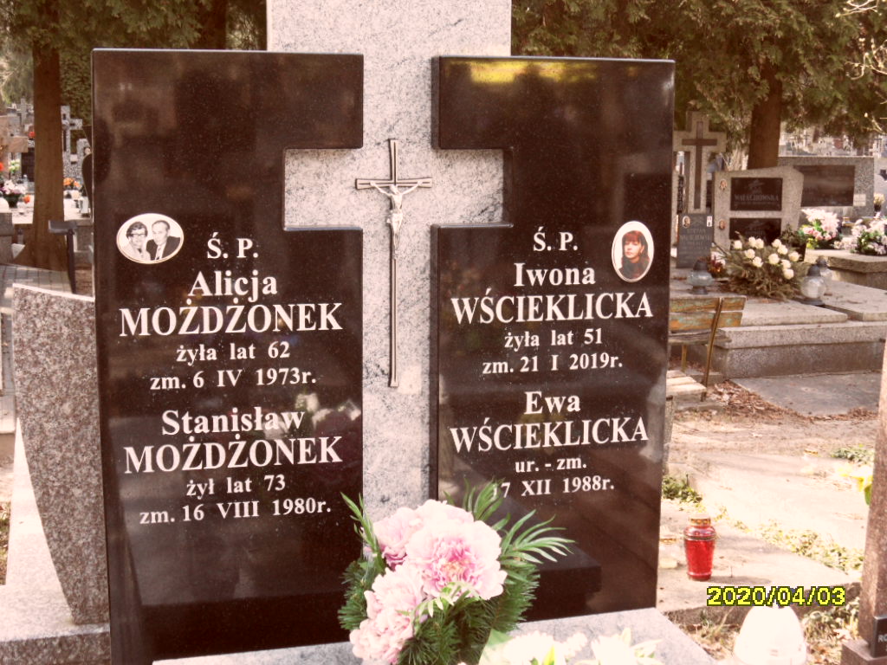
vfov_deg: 29.1
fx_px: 1281
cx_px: 444
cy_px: 332
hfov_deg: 38.2
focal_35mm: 50
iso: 100
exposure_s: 1/90
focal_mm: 8.2
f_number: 3.8
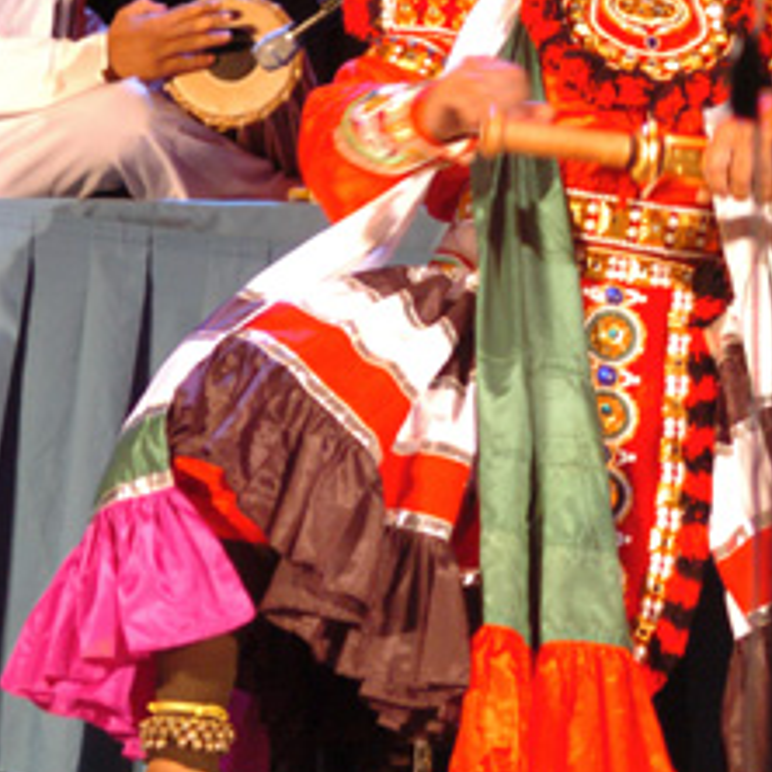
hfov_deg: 9.2
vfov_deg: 9.2
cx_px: 617
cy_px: -28
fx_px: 4772
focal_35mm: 189
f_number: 2.8
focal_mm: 55
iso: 800
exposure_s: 1/60
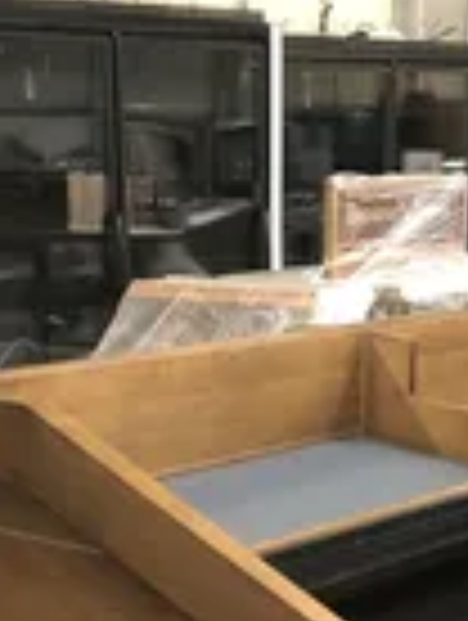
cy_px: 846
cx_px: 292
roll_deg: +1.1
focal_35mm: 81
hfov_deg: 18.2
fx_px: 1456
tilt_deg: -25.6
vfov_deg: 21.4
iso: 100
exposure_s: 1/15
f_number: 1.8
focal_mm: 4
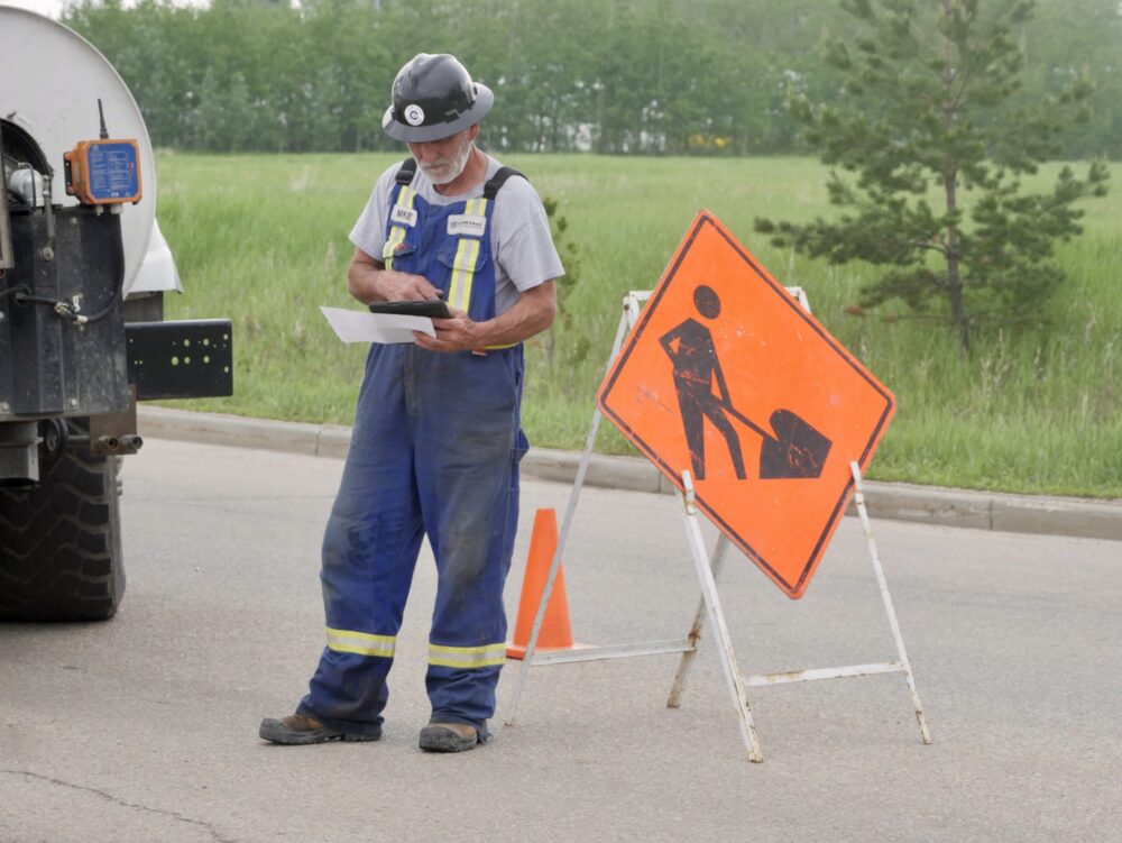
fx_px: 4864
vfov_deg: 9.9
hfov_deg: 13.2
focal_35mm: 150
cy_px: 422
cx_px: 561
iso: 400
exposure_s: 1/160
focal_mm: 75
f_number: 8
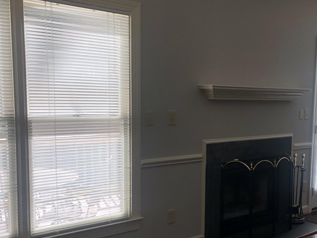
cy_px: 155
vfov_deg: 29.5
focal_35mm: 49
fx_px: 449
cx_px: 252
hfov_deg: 37.6
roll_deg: -1.6
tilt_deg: -7.2
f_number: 1.8
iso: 20
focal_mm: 4
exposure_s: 1/156
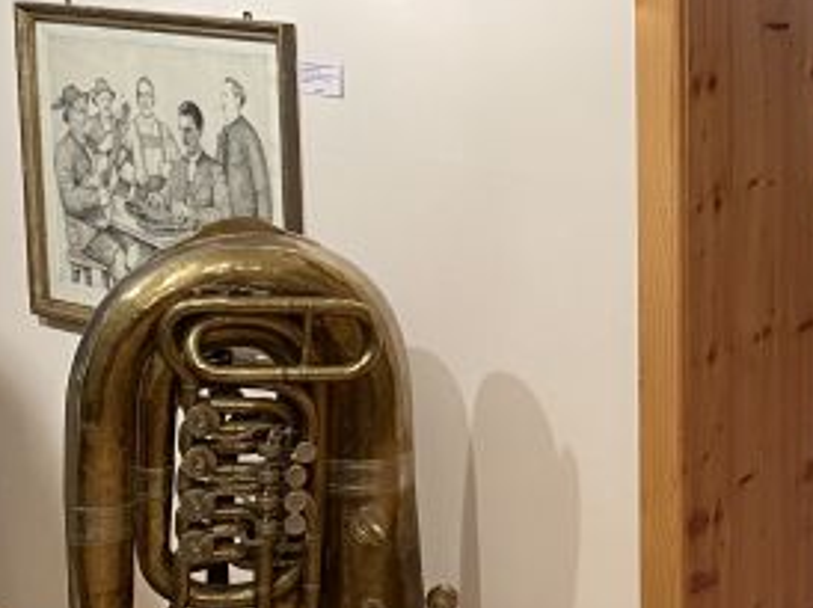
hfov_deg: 23.7
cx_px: 938
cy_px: 154
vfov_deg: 19.2
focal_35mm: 76
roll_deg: -0.3
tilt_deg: -9.8
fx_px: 1783
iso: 100
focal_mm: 4.25
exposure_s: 1/50
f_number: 1.8
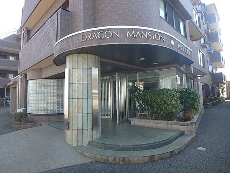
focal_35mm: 21
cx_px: 115
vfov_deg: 63.4
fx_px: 140
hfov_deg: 79.0
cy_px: 86
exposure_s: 1/160
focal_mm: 3.7
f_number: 3.5
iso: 125
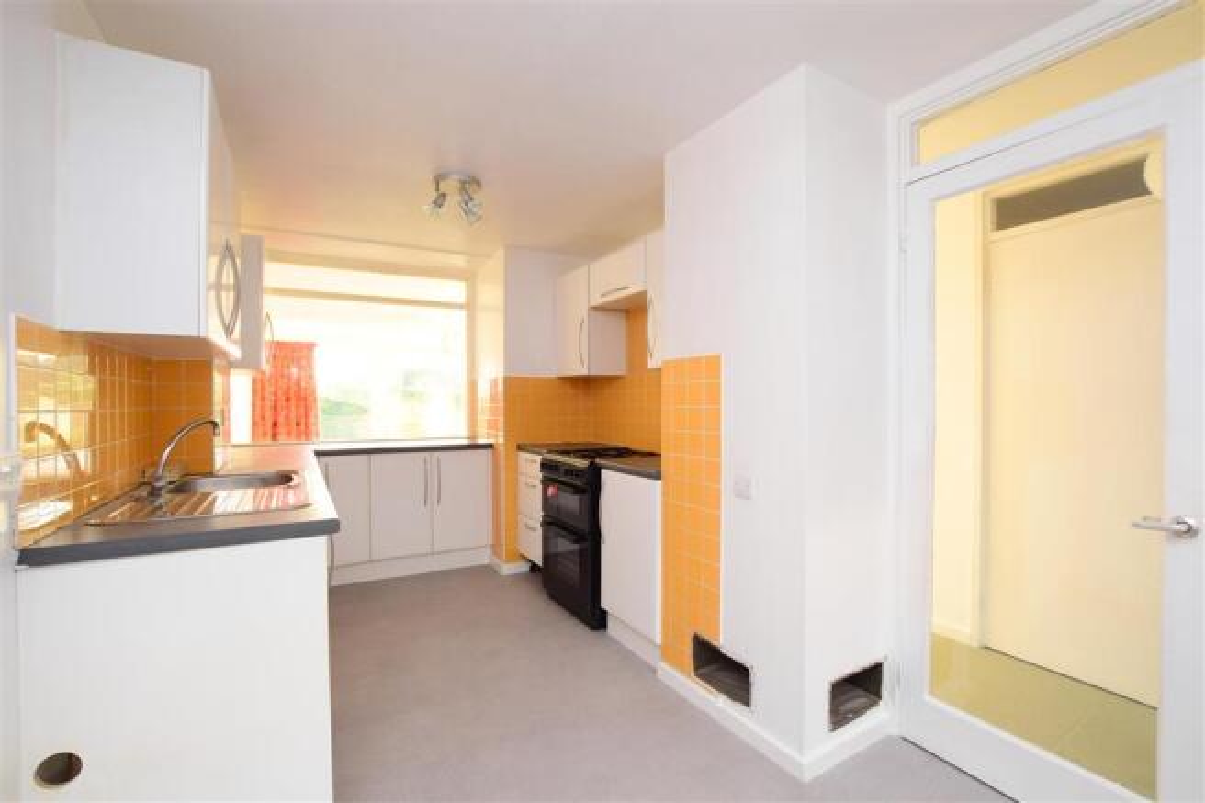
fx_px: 502
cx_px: 602
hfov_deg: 100.4
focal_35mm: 15
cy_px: 402
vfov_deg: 77.3
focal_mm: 10
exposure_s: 1/20
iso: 400
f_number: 8
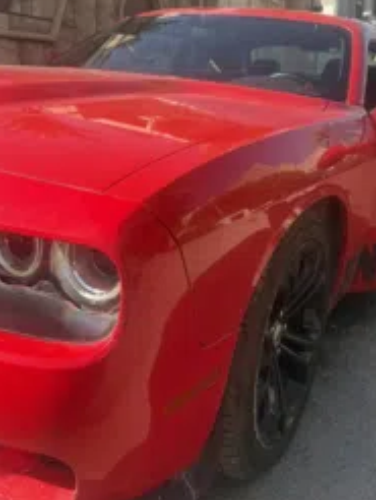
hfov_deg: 36.9
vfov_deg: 46.6
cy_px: 146
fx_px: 564
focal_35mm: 39
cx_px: 203
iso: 80
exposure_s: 1/1653
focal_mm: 6.76
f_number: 1.78
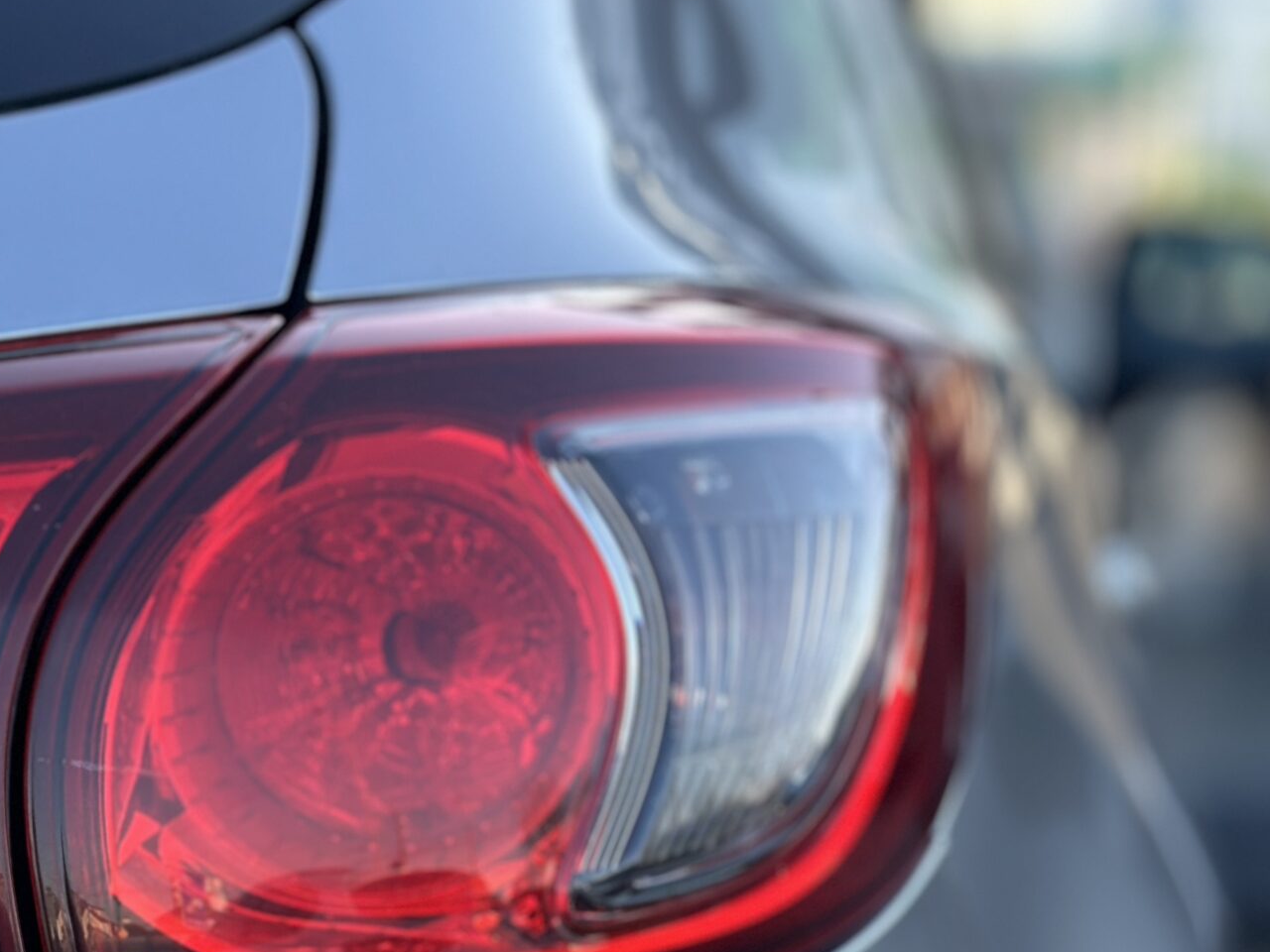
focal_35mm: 96
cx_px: 270
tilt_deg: -7.0
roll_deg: +0.1
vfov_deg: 15.3
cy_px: 753
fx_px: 3522
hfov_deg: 20.2
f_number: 1.78
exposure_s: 1/612
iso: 80
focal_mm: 6.86
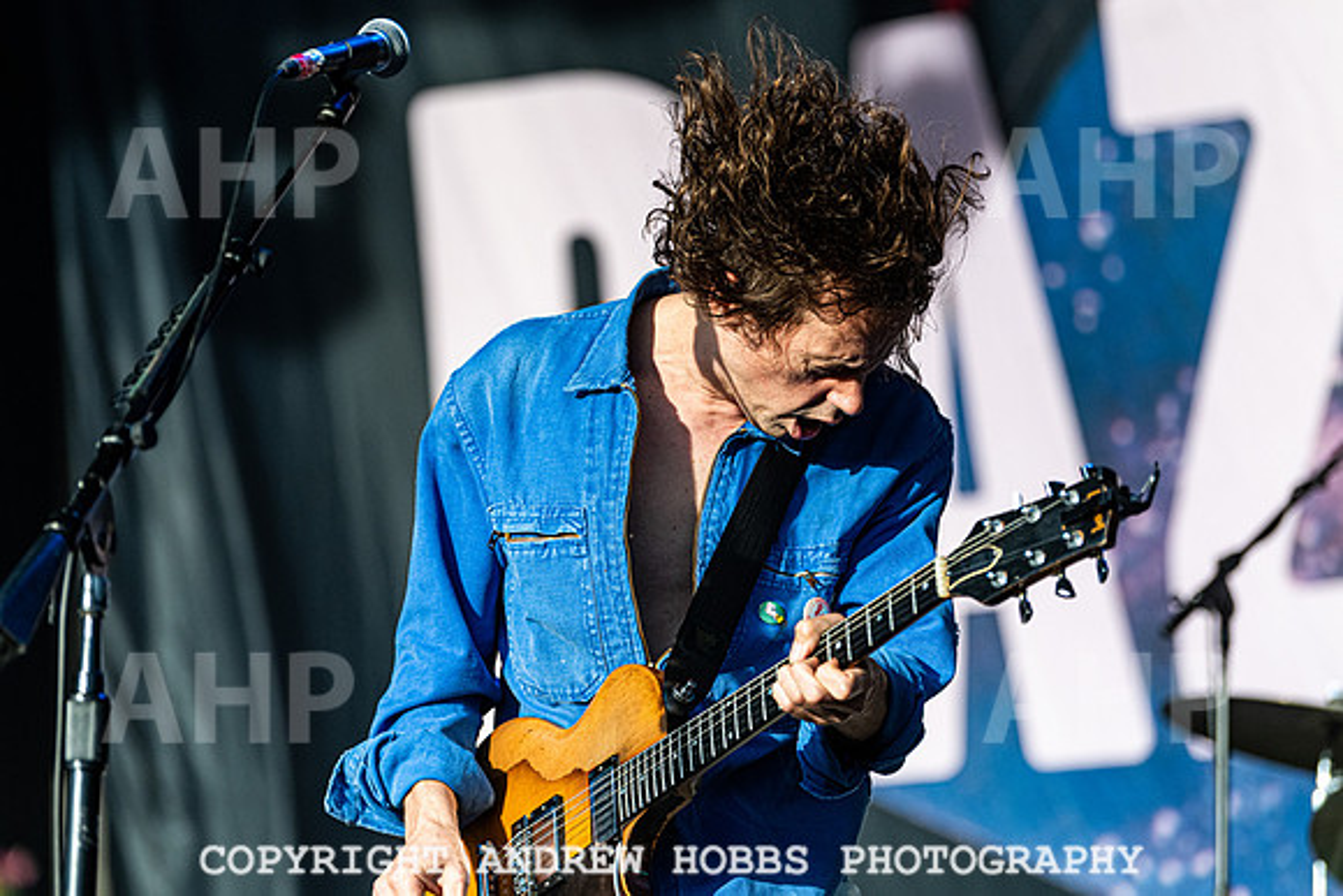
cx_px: 606
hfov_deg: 11.0
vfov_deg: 7.3
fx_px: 6997
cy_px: 357
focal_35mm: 188
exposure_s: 1/6400
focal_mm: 150
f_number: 2.8
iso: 640
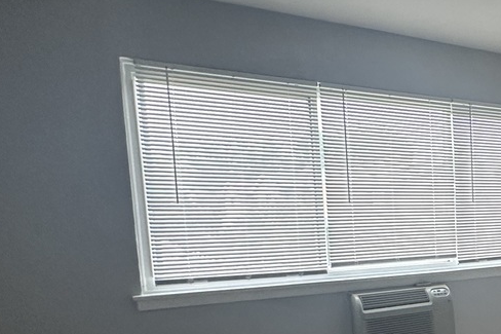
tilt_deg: -4.8
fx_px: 598
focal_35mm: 43
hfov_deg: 35.2
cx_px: 610
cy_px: 280
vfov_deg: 30.2
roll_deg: +0.7
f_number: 2.2
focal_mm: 2.22
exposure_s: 1/120
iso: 200
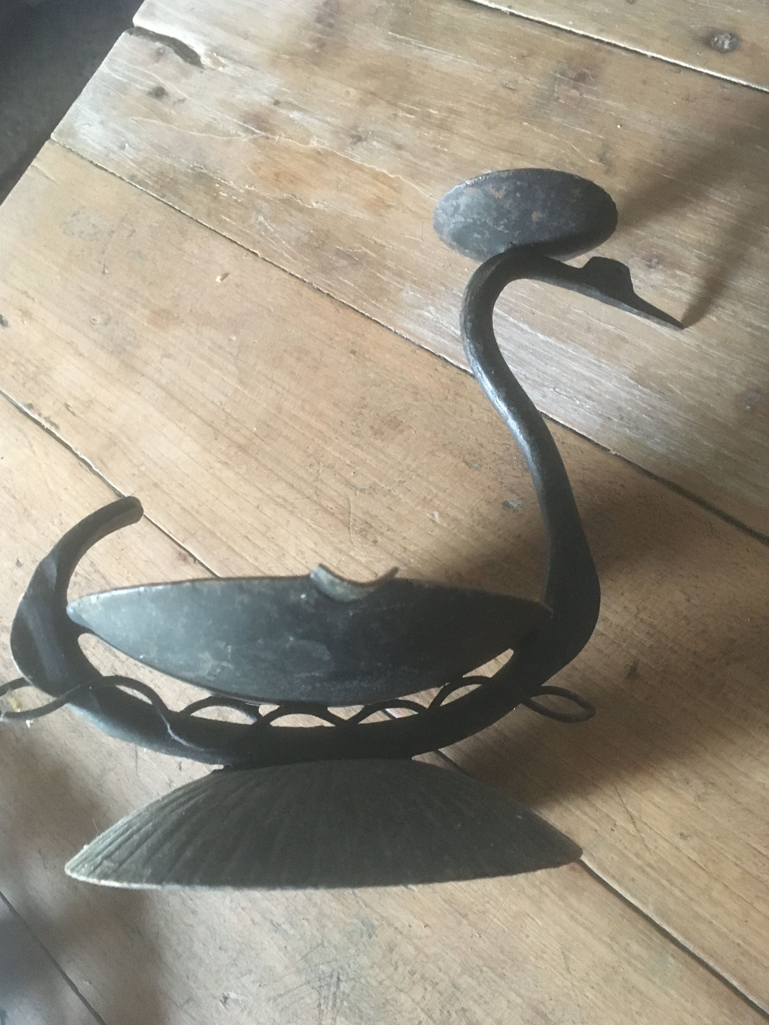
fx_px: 918
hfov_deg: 45.4
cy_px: 490
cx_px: 384
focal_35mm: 31
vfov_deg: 58.3
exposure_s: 1/17
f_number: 2.2
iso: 320
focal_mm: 4.15
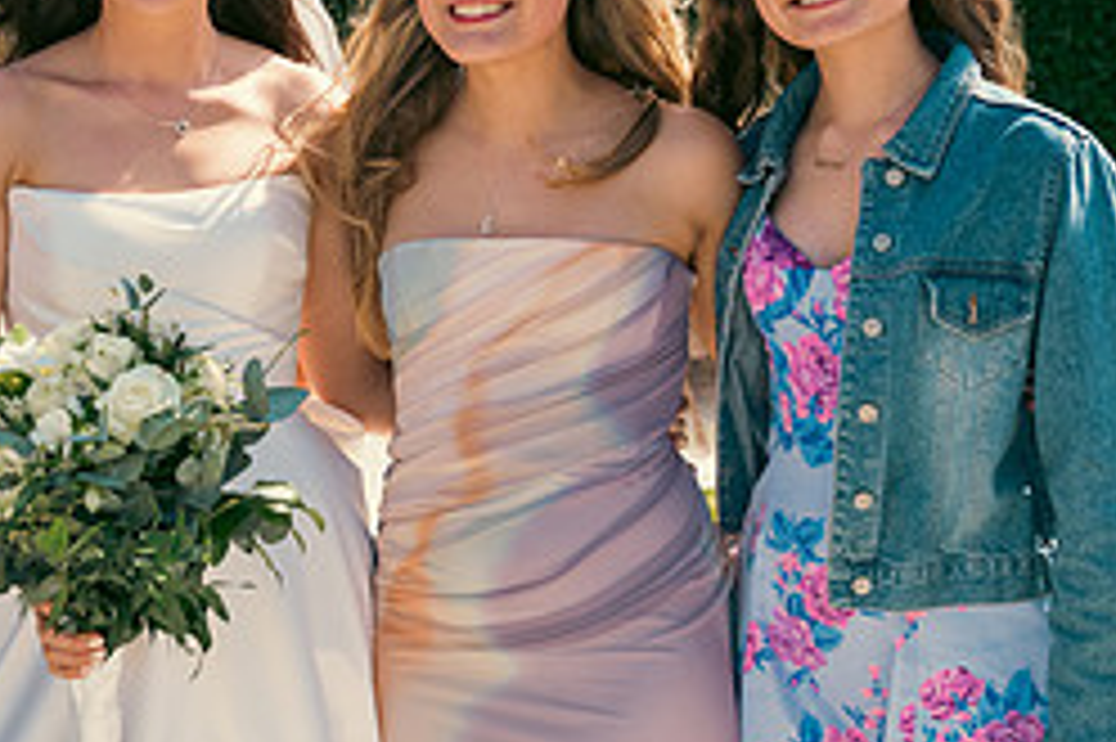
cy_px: 259
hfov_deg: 22.5
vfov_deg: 15.3
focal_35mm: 89
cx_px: 194
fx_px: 2757
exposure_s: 1/640
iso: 200
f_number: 5
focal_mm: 38
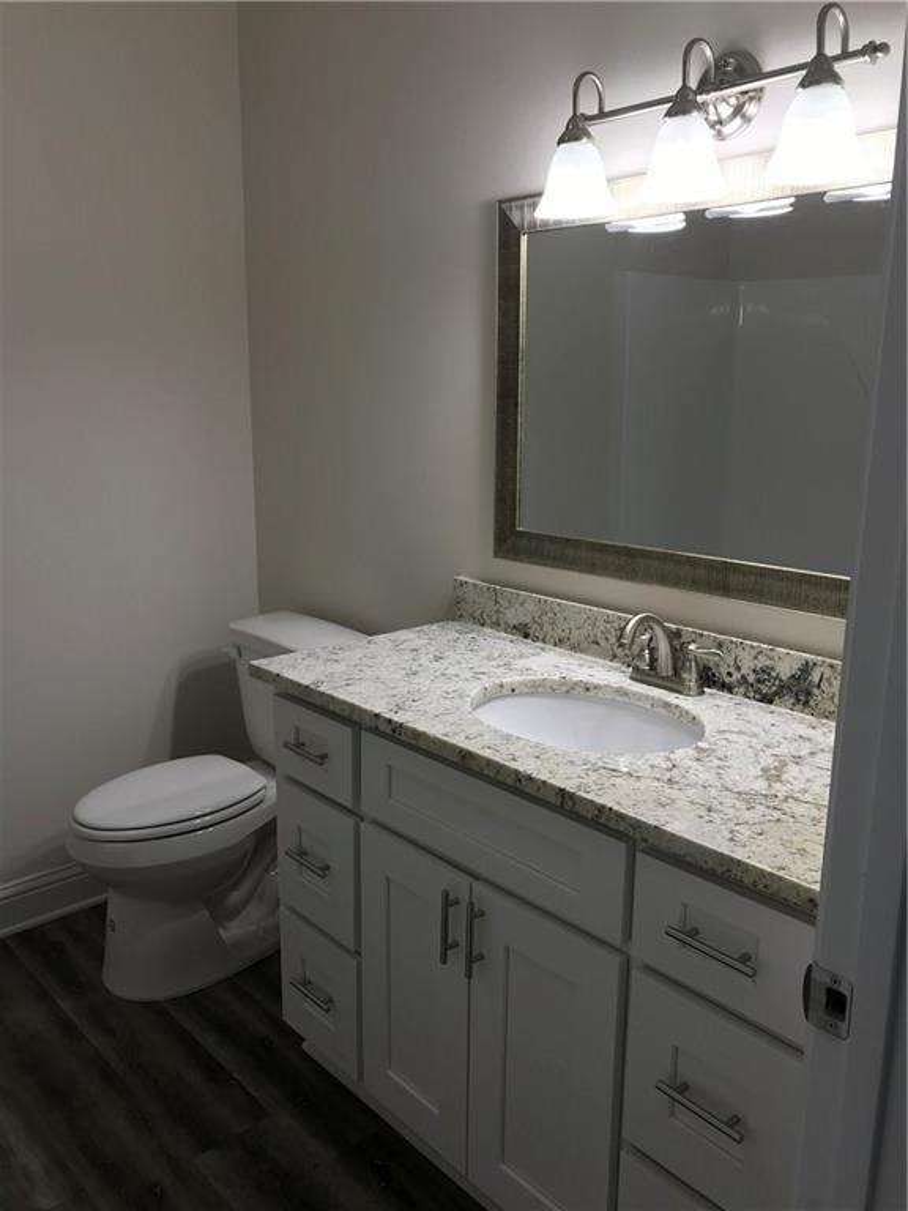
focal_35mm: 28
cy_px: 606
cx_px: 454
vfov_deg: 63.4
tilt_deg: -12.2
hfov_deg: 49.7
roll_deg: -0.9
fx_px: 979
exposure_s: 1/40
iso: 25
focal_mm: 3.99
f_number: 1.8
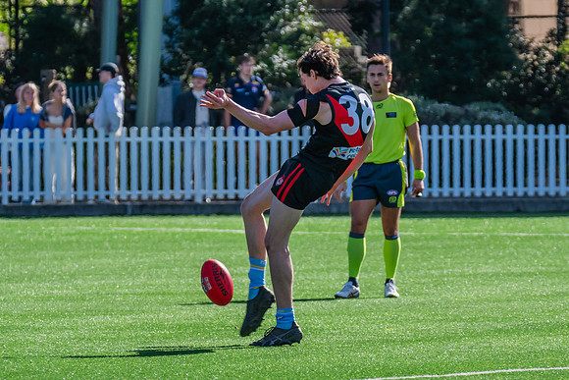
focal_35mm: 591
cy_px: 215
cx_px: 250
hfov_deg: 3.5
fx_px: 9349
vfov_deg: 2.3
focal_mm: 360
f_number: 10
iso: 800
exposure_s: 1/1250
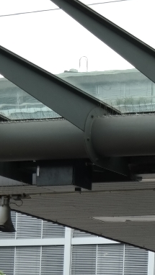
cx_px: 366
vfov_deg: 10.4
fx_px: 1475
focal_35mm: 202
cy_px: 380
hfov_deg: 5.8
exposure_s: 1/125
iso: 100
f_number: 4.5
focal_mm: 30
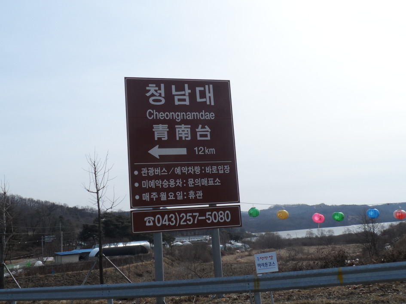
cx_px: 203
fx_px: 481
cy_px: 152
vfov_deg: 35.1
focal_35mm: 41
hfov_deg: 45.8
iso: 80
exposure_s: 1/500
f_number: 5.2
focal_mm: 6.8
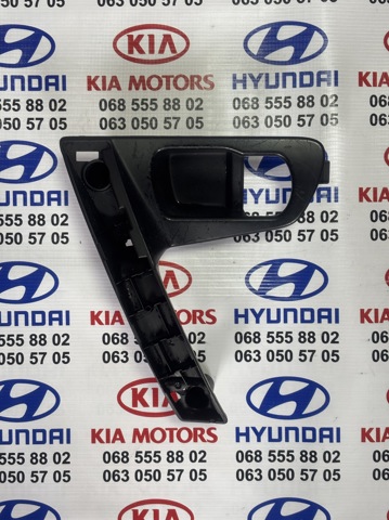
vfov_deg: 36.9
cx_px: 194
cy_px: 260
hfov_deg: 28.0
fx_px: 781
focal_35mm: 52
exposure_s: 1/61
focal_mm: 5.96
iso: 50
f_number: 1.6
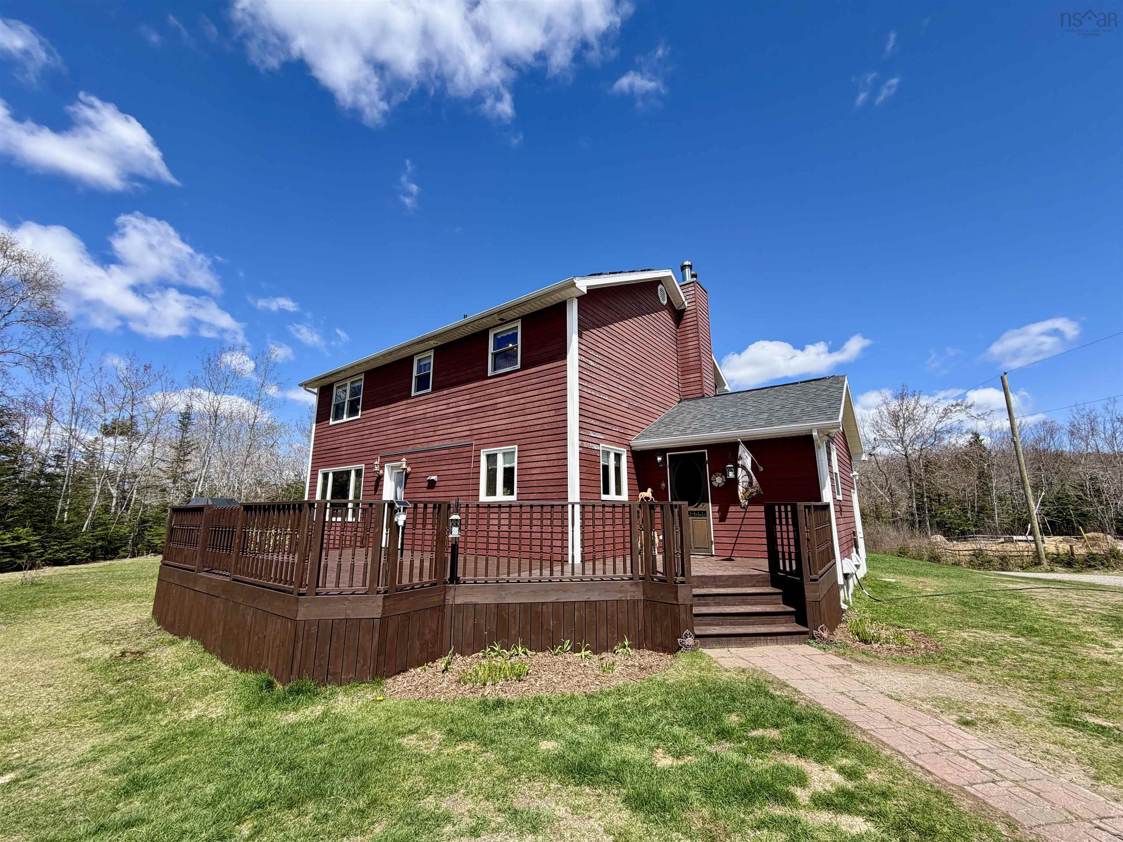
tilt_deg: +11.8
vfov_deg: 85.7
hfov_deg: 102.1
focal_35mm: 14
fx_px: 454
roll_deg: +0.5
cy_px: 421
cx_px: 562
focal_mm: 2.22
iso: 25
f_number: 2.2
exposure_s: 1/770
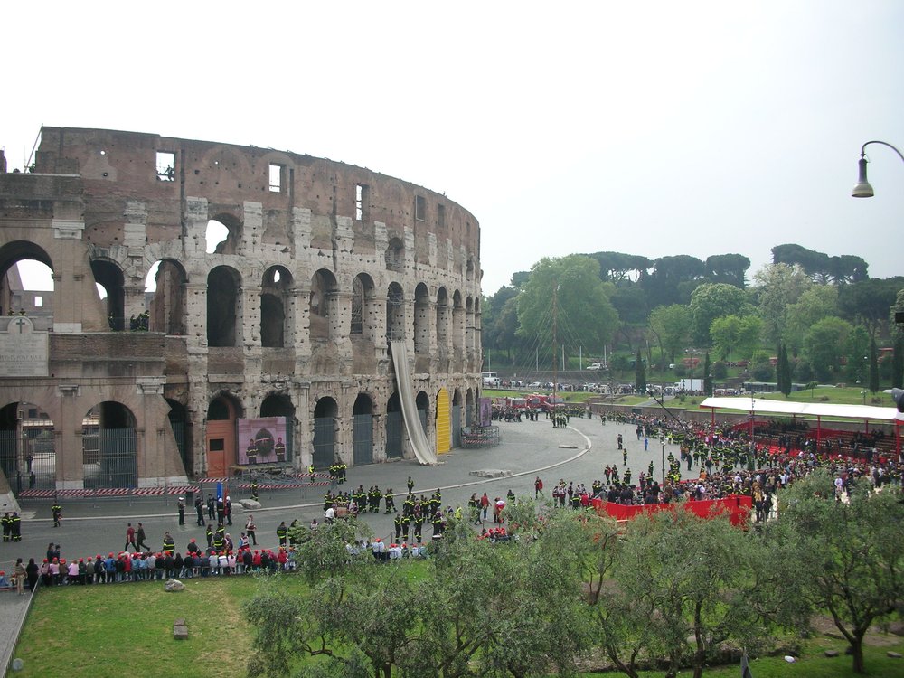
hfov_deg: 52.6
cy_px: 339
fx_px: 914
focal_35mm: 35
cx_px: 452
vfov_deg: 40.7
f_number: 8.5
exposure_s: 1/51.2
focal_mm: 5.8
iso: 50
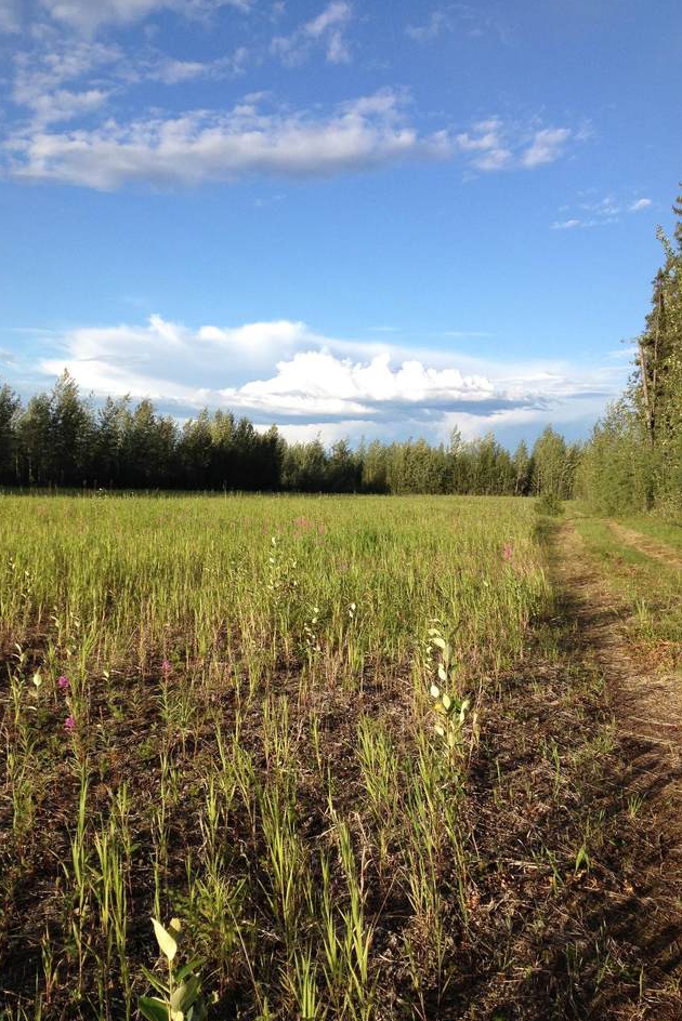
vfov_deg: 51.9
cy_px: 517
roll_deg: -1.1
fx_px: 1051
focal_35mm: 37
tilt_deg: -0.1
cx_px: 298
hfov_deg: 35.9
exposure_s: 1/836
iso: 50
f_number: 2.4
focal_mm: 4.28
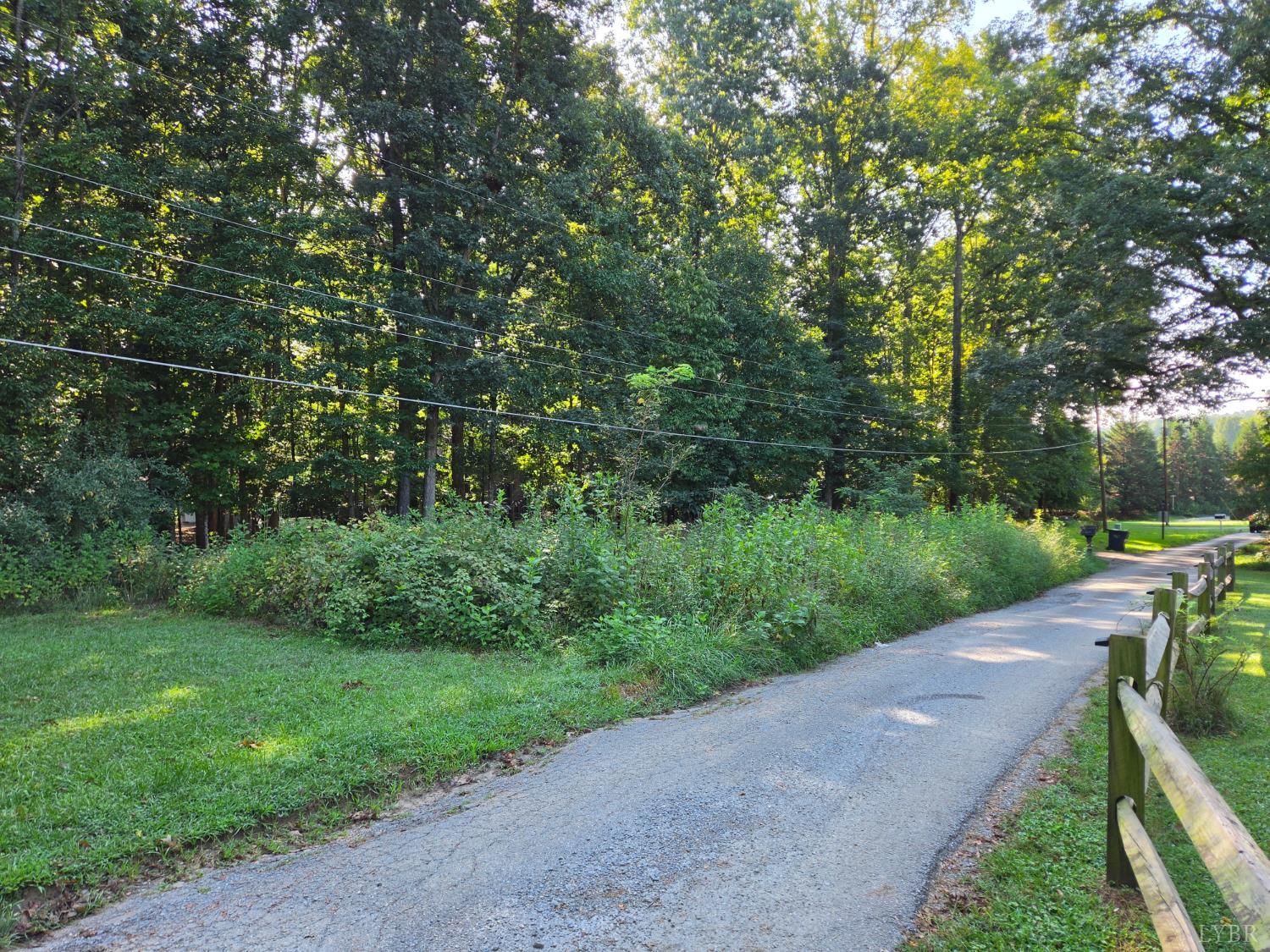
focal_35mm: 23
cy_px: 476
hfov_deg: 73.9
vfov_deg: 58.9
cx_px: 635
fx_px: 844
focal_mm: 5.4
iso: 50
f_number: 1.8
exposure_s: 1/359
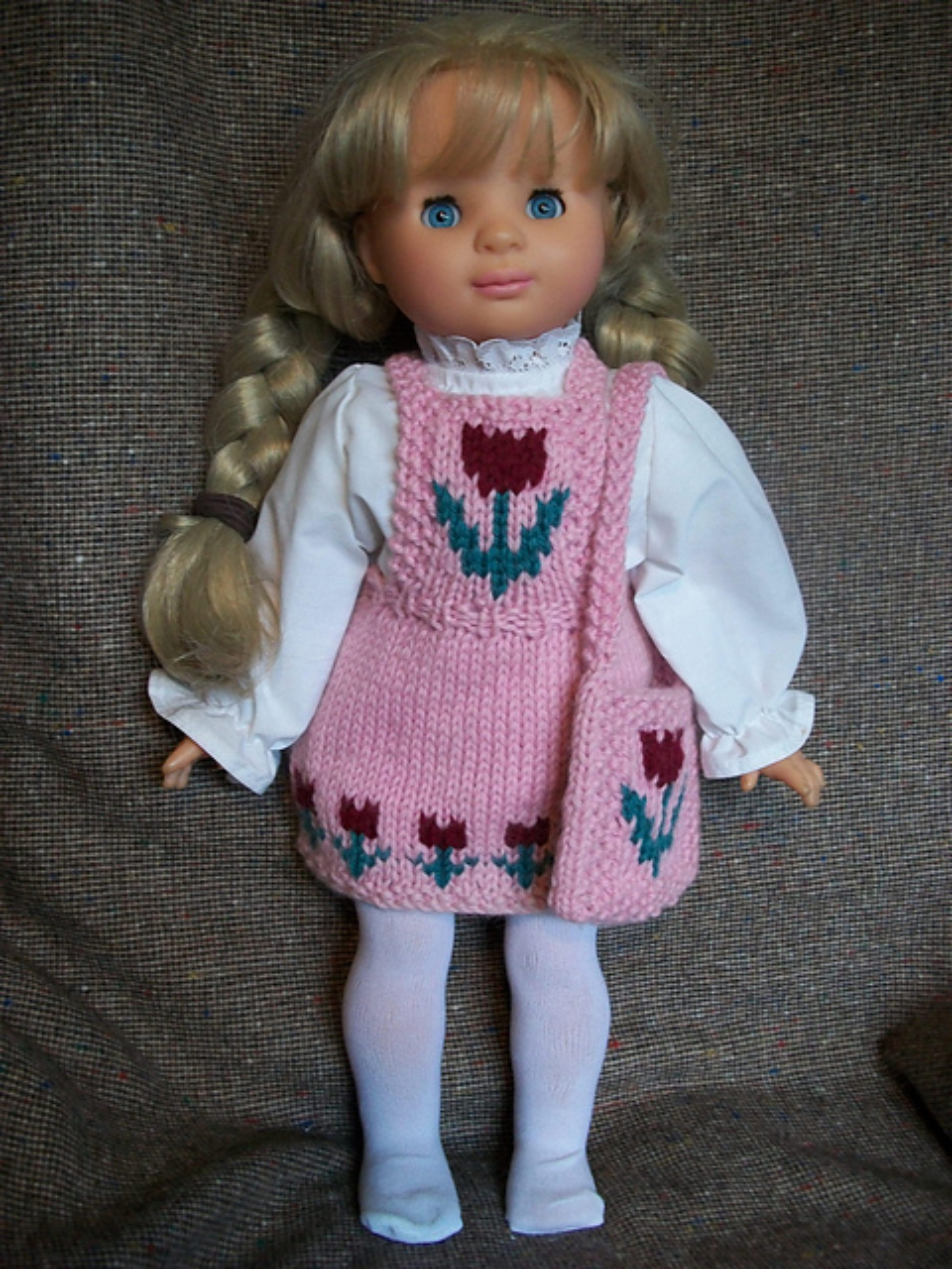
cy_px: 634
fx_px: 1173
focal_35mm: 32
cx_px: 476
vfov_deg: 56.8
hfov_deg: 44.2
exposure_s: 1/30
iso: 160
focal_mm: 5.7
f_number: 2.9
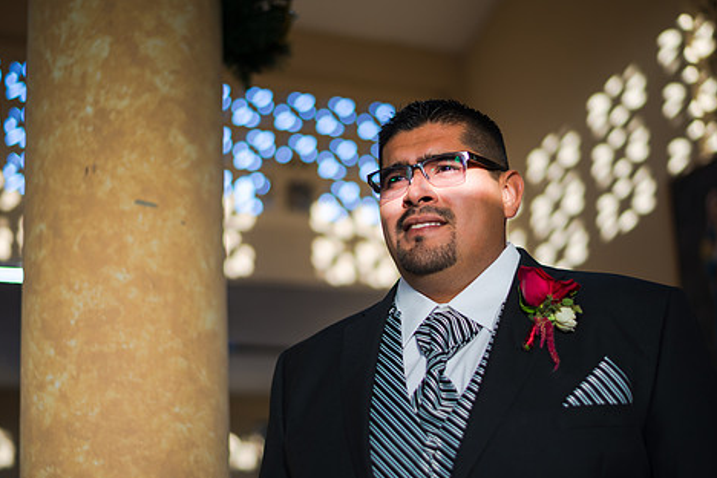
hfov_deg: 32.4
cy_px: 258
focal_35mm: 62
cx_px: 355
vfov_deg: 21.9
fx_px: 1235
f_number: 1.8
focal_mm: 50
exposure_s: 1/400
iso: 125
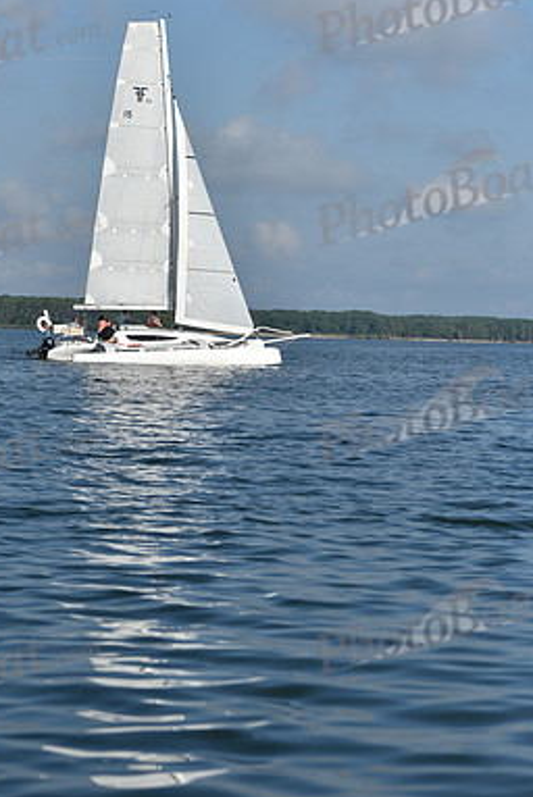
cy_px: 331
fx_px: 2350
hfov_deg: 12.9
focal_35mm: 106
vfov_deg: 19.2
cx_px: 209
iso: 320
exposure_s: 1/8000
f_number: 4
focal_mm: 70
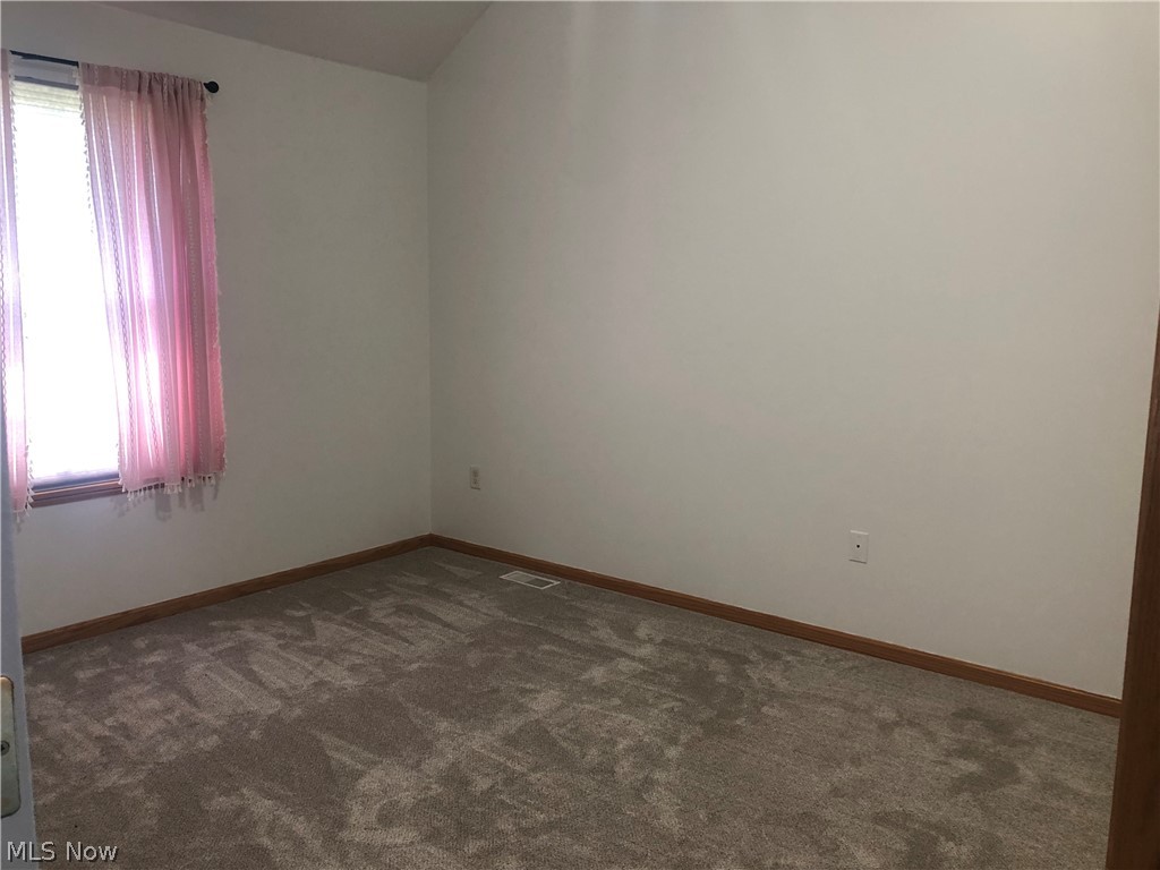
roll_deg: -1.0
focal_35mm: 28
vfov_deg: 49.7
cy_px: 435
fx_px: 938
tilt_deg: -8.5
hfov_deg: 63.4
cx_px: 580
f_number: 1.8
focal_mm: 4
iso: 40
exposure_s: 1/15
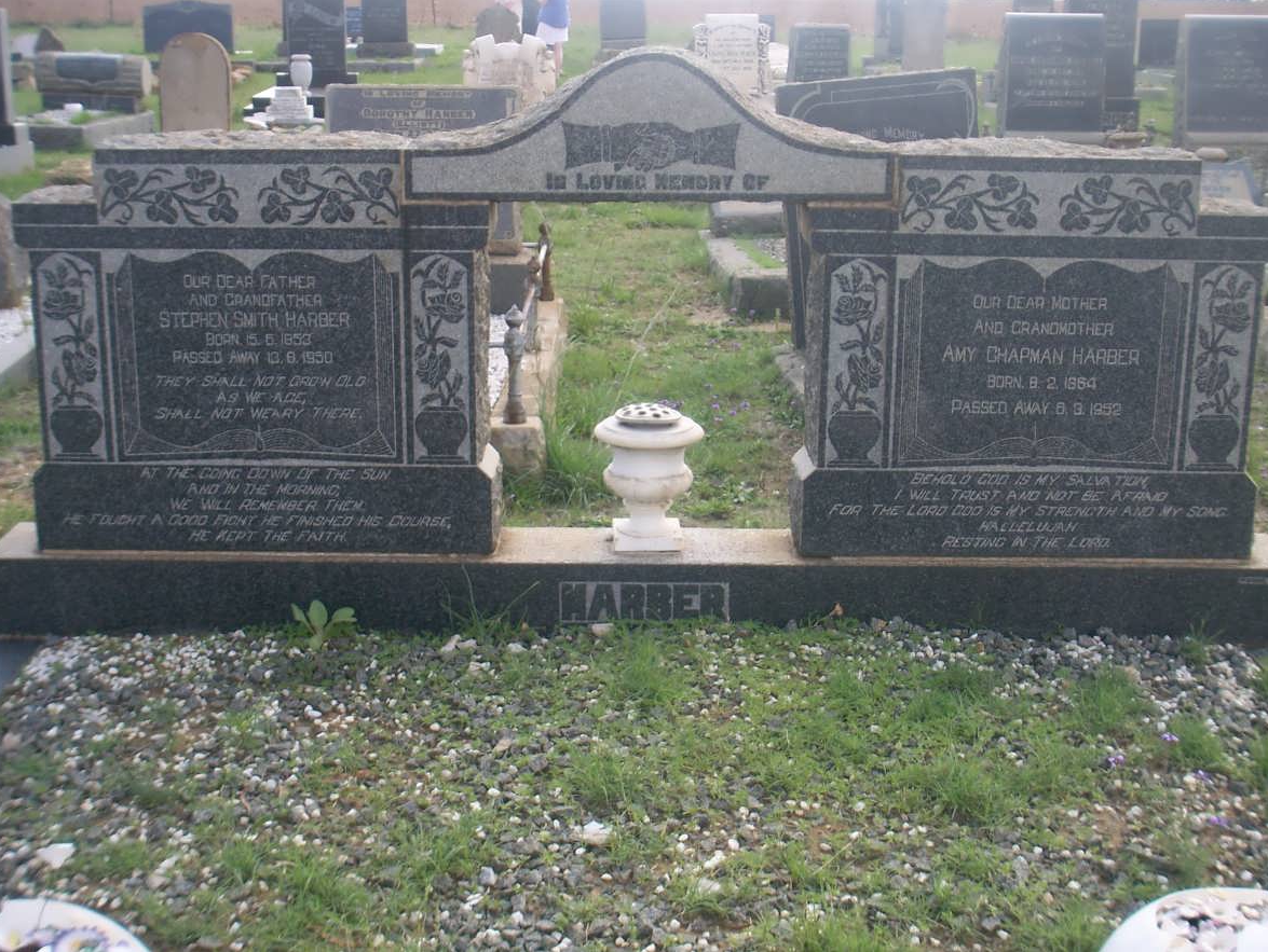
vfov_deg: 30.3
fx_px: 1760
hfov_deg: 39.6
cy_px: 467
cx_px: 641
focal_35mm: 48
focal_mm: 7.8
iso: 64
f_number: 3.9
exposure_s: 1/160
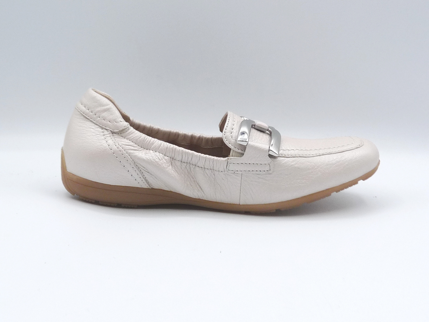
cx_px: 214
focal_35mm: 49
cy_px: 161
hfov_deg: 38.9
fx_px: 607
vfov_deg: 29.7
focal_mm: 4.8
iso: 100
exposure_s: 1/200
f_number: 5
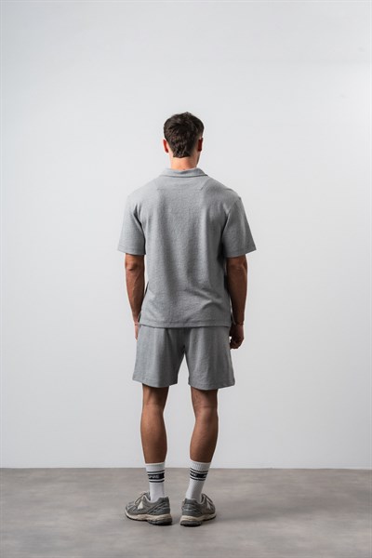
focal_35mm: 70
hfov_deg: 19.5
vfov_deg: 28.8
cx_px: 186
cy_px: 279
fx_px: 1085
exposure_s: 1/125
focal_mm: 70
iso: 100
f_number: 10
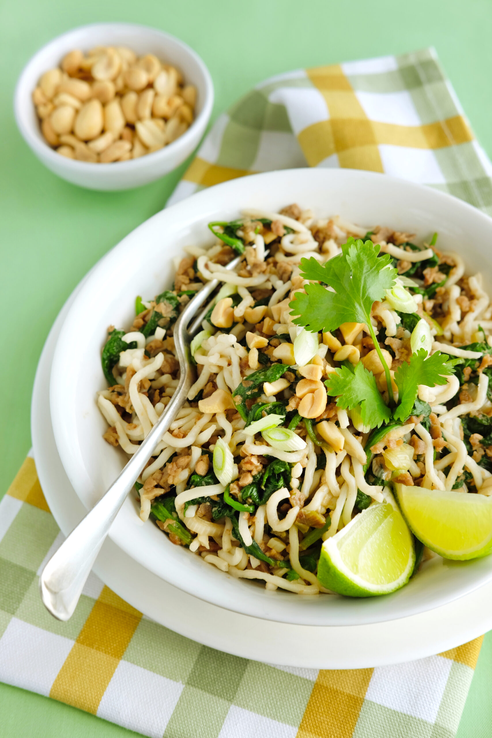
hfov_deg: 25.5
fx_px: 1086
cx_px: 246
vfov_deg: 37.5
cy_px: 369
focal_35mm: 53
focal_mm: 35
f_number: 5.6
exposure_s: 1/75
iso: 200
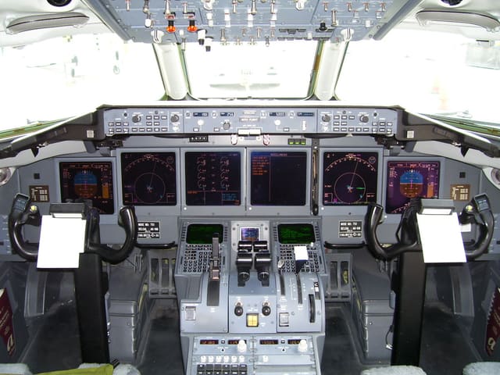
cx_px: 250
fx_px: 491
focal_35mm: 34
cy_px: 188
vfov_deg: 41.8
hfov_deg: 54.0
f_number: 2.7
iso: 80
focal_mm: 5.6
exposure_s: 1/60
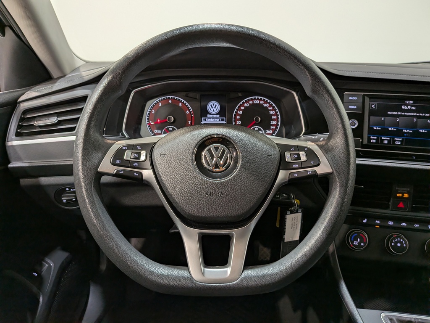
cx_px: 215
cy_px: 162
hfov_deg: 71.6
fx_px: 298
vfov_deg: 56.8
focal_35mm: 24
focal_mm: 4.53
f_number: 1.7
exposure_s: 1/60
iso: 98
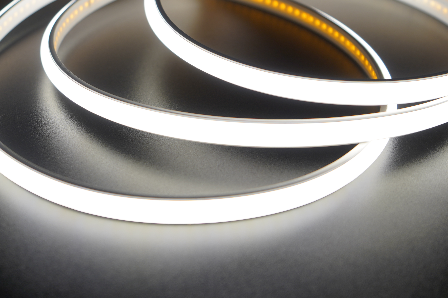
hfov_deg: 29.1
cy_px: 100
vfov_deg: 19.7
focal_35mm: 69
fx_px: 859
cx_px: 155
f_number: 4.5
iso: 100
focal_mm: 43
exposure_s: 1/60
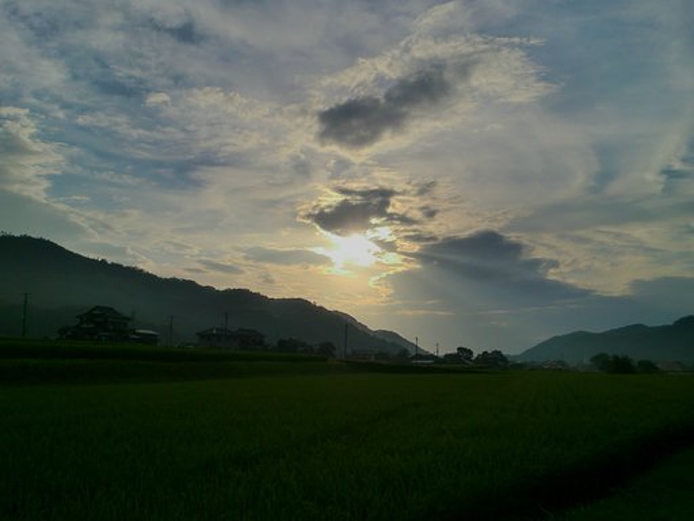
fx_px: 682
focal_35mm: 34
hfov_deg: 54.0
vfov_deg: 41.8
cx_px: 347
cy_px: 260
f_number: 8.4
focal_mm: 5.58
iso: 64
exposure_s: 1/640
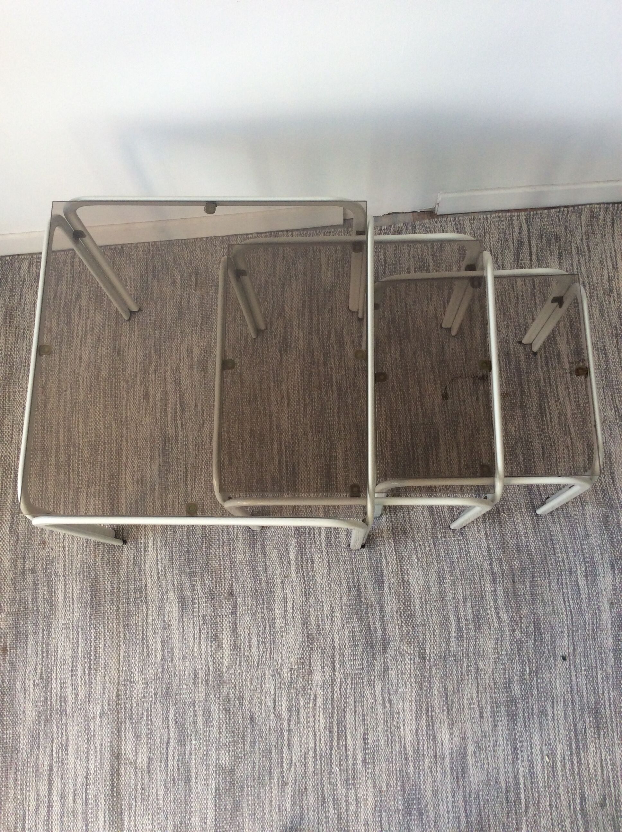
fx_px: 769
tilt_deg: -75.7
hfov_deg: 44.1
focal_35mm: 32
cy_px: 416
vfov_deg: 56.9
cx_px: 311
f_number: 2.4
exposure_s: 1/100
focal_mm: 3.3
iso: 50
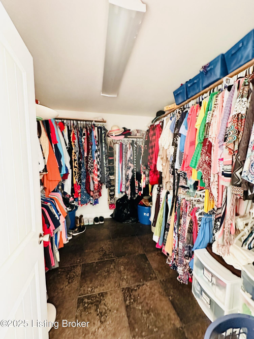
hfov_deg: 85.7
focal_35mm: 14
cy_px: 170
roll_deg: -0.5
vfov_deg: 102.1
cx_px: 127
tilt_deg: -5.0
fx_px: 137
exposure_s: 1/41
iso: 1250
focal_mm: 2.22
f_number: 2.2
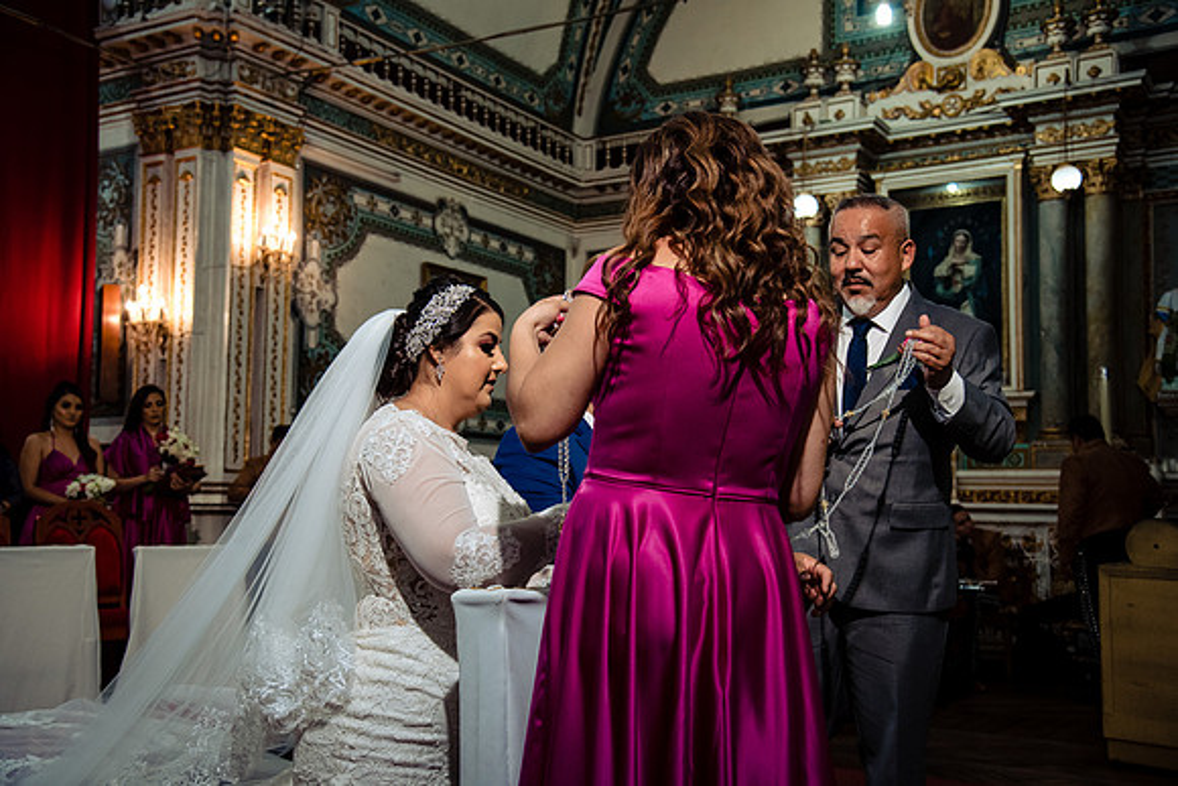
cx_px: 589
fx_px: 1244
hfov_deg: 50.7
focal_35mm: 38
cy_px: 393
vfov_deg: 35.1
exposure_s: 1/125
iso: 2000
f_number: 5
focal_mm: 38
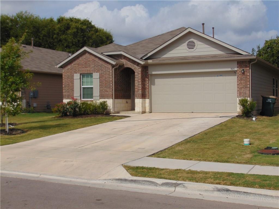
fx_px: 403
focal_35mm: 50
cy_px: 104
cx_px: 140
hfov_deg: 38.2
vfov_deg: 29.1
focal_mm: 9
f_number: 9
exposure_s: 1/500
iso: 80
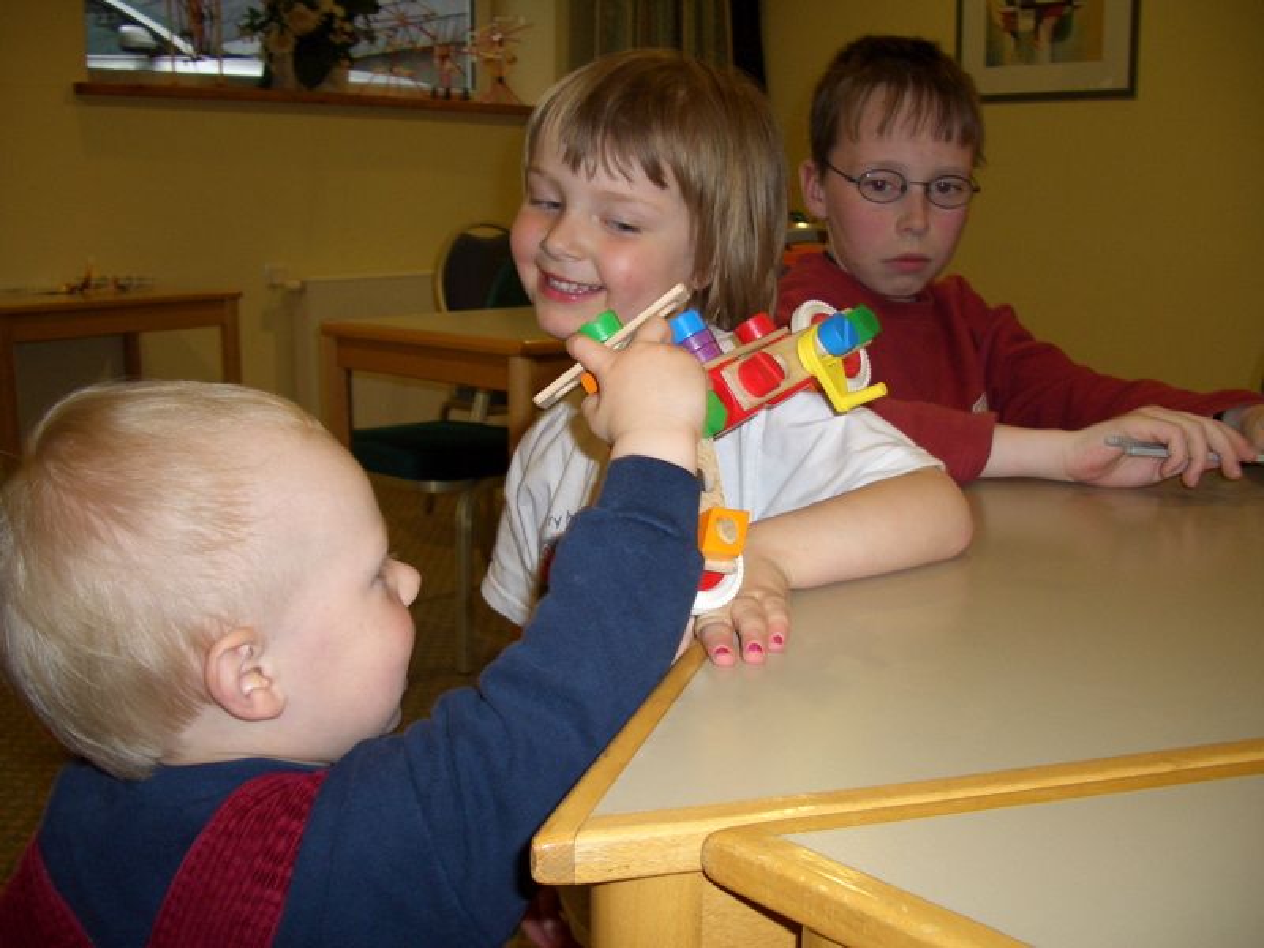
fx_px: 1278
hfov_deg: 52.6
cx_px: 632
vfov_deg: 40.7
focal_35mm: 35
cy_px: 474
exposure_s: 1/60
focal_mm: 5.8
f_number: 2.6
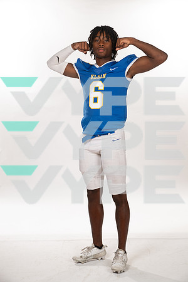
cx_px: 94
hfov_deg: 23.4
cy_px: 141
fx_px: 454
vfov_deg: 34.5
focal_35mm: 58
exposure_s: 1/320
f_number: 7.1
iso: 800
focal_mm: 58
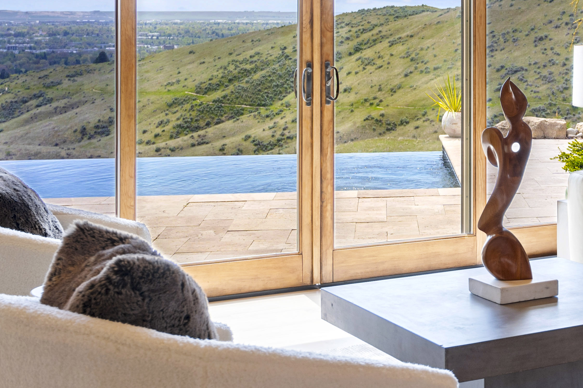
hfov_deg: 23.6
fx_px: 1311
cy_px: 4
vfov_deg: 16.5
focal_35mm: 81
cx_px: 626
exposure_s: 1/40
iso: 125
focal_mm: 30
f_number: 5.6
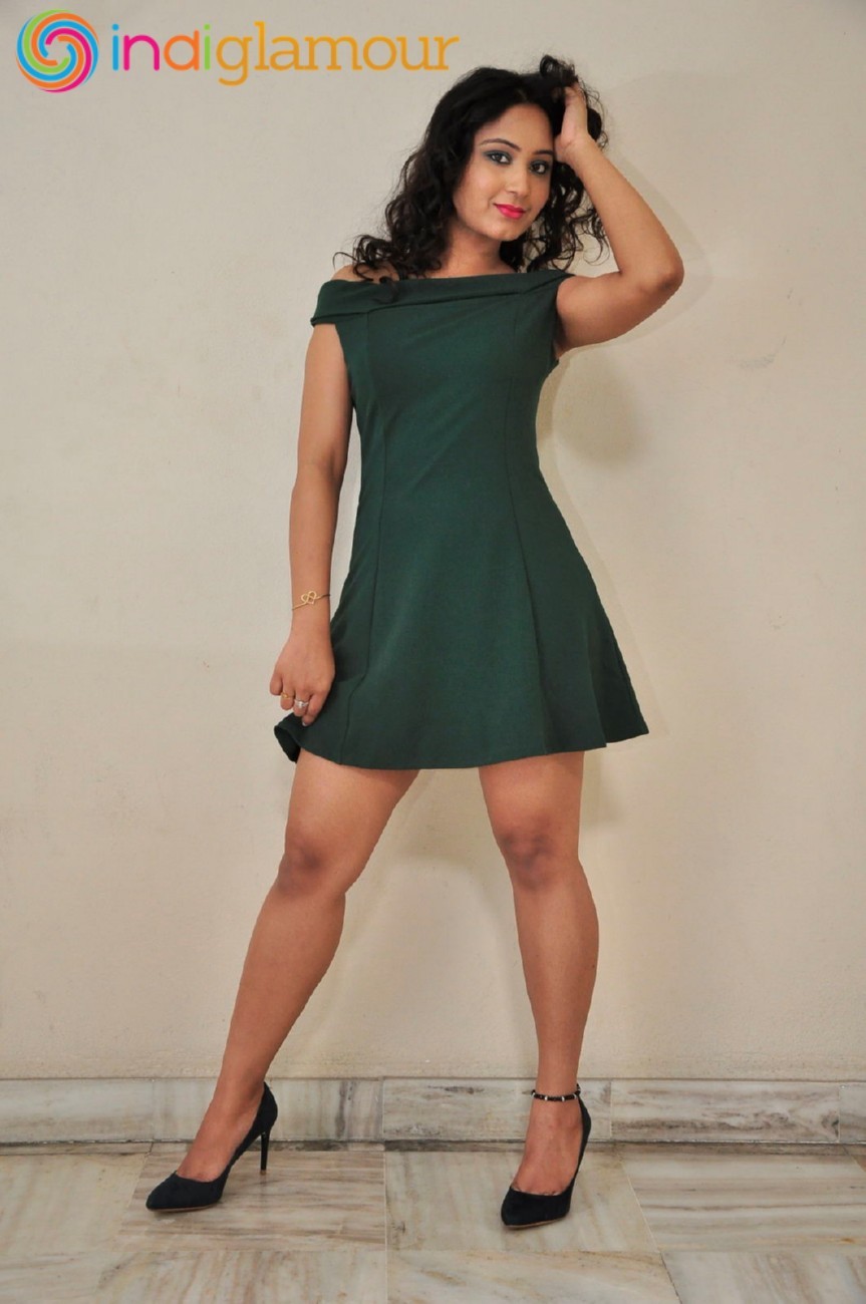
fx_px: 1628
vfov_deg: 43.7
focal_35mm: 45
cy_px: 652
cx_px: 433
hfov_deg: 29.8
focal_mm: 30
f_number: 5
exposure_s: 1/125
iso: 1000
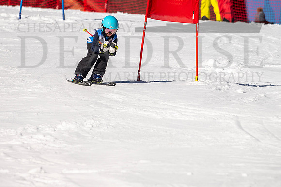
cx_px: 89
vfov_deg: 1.6
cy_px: 64
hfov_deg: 2.4
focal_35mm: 860
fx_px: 6714
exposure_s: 1/2000
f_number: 8
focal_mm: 560
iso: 200
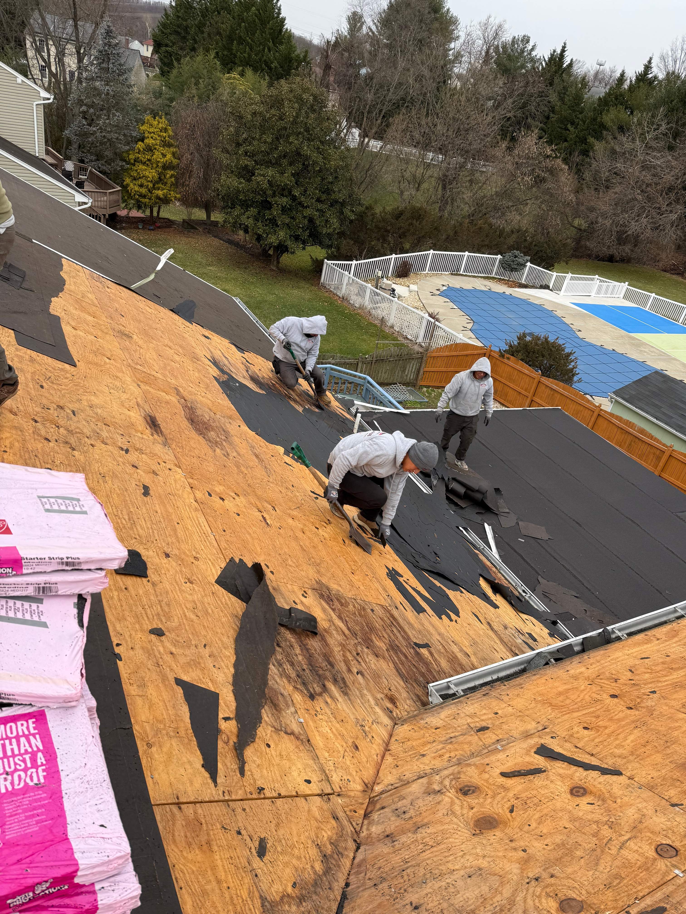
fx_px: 634
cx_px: 343
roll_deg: -12.7
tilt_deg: -31.4
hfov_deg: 56.8
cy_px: 457
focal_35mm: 24
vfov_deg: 71.6
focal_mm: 6.76
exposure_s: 1/909
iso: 80
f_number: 1.78
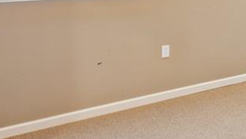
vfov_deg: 21.5
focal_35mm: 52
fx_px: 339
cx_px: 304
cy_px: -25
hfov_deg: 32.2
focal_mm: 10
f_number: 8
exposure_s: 1/4
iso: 400
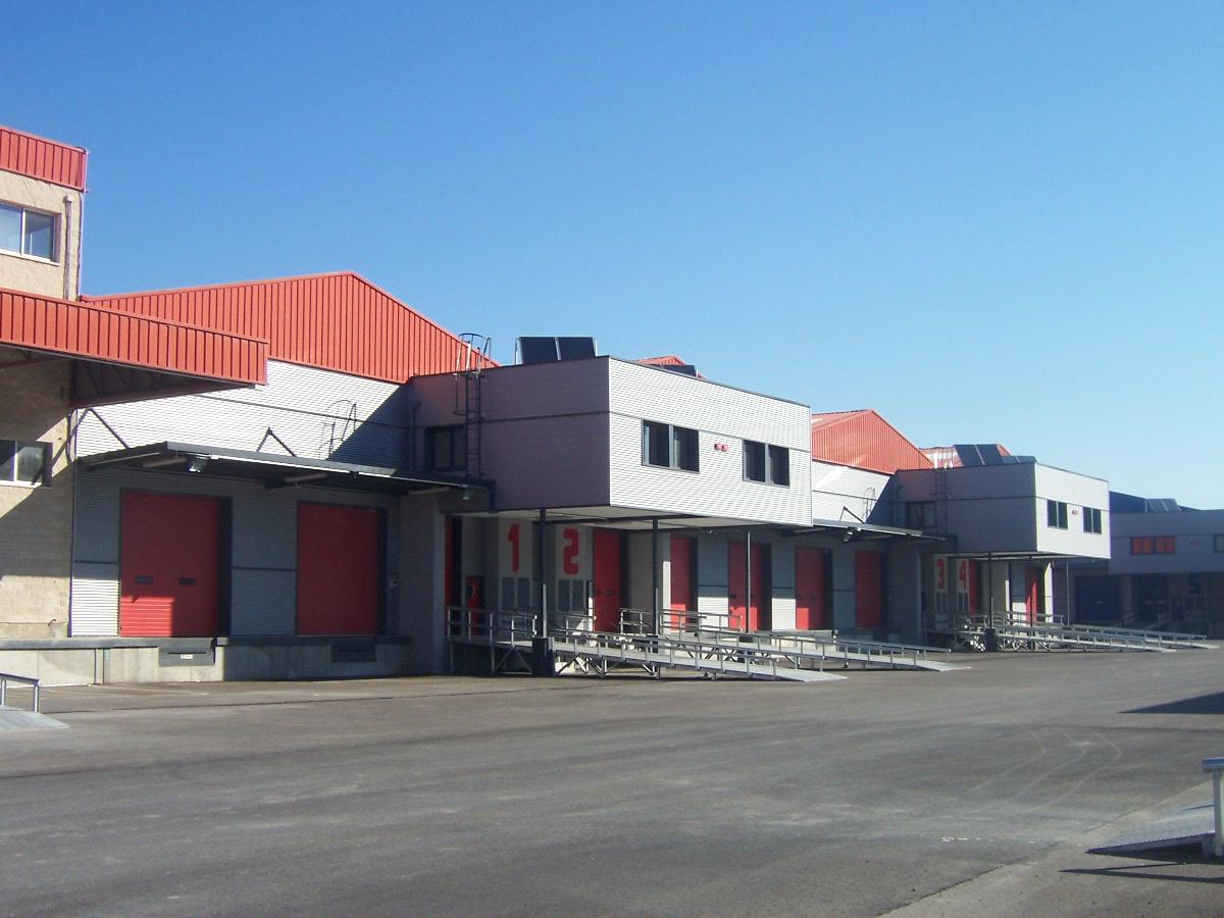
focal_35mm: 44
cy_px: 459
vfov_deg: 32.9
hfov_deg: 42.9
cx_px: 612
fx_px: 1556
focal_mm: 7.3
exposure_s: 1/350
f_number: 5.6
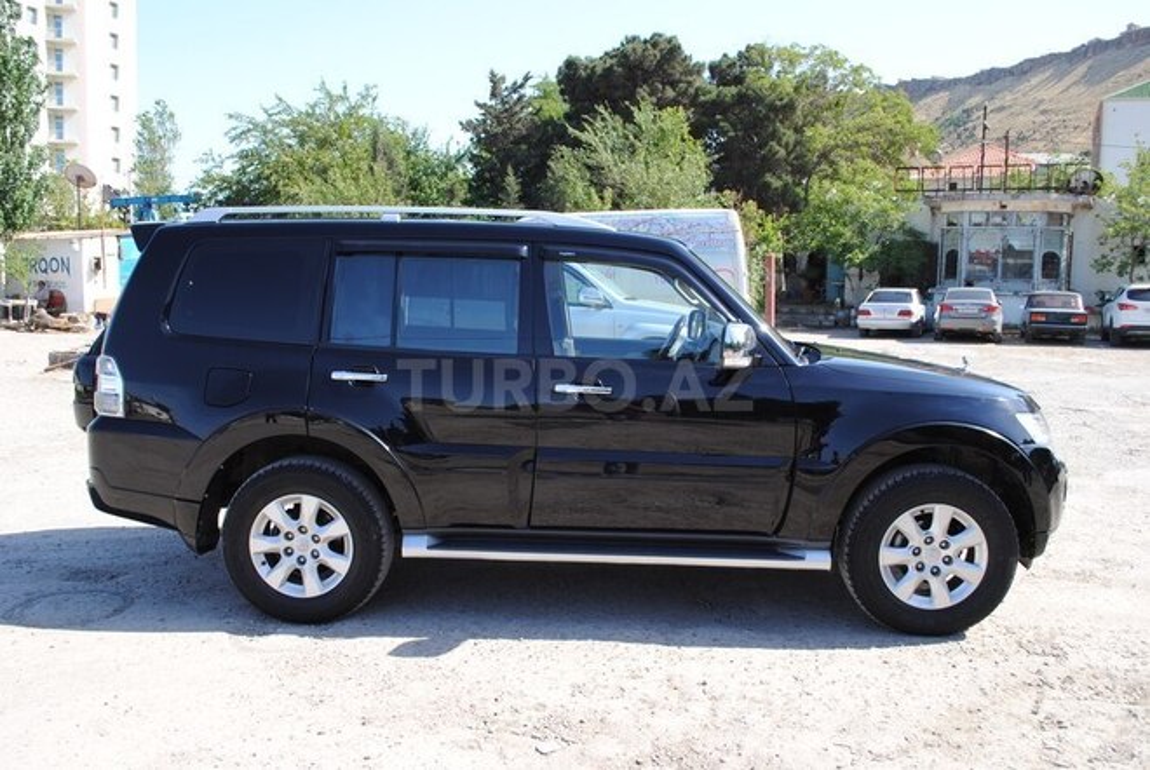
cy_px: 385
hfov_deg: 61.9
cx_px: 575
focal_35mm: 30
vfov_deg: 43.7
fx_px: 960
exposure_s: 1/160
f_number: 6.3
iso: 100
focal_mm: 20
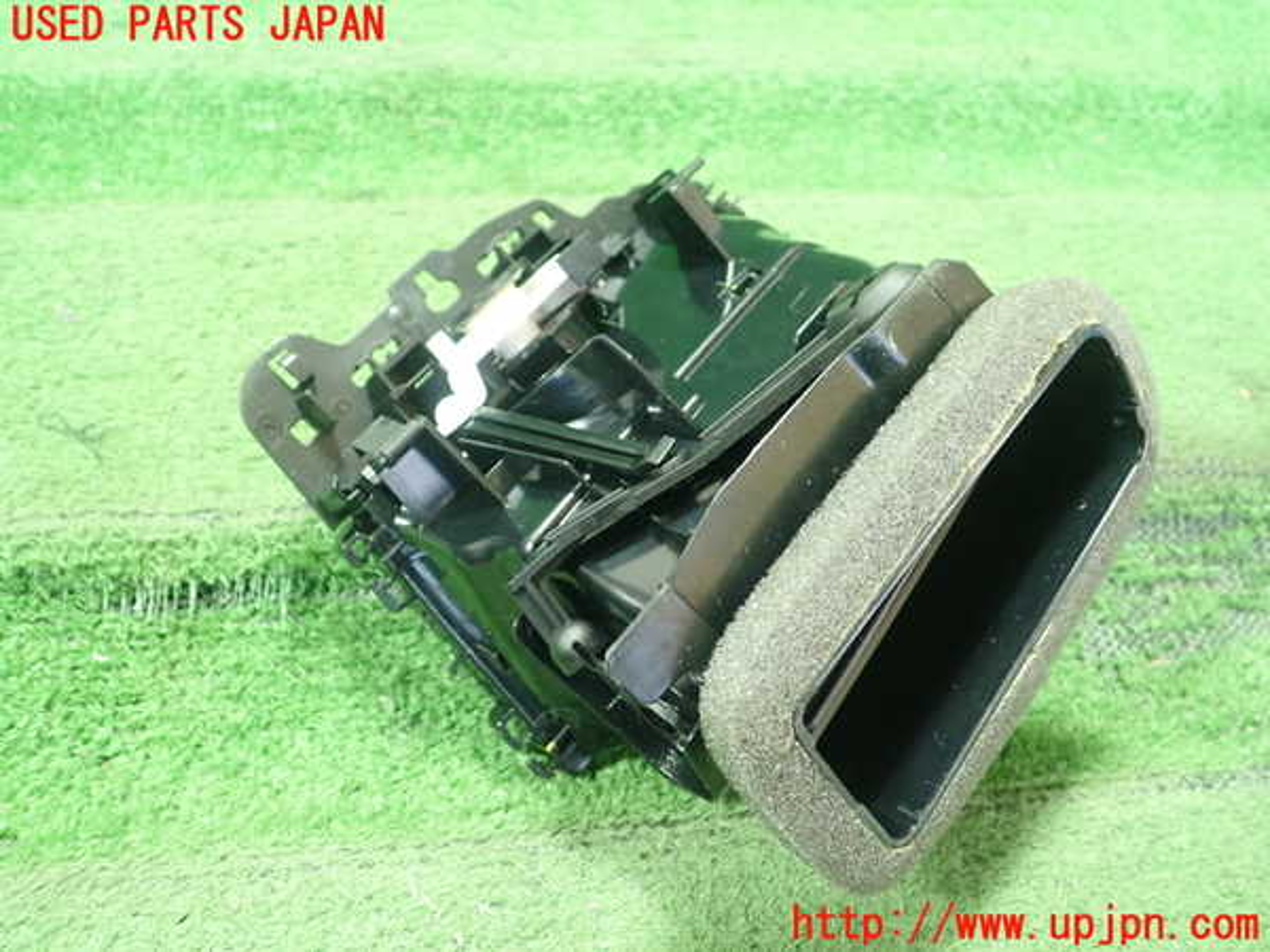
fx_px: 1101
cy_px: 476
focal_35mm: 30
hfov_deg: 60.0
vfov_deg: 46.8
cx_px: 635
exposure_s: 1/80
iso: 800
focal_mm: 5.5
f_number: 2.3
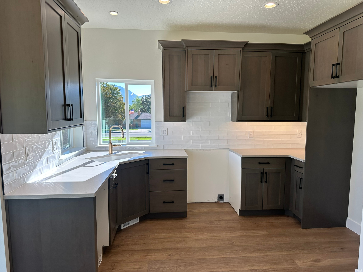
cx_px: 182
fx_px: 252
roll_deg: +0.5
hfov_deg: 71.6
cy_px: 136
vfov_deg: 56.8
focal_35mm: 24
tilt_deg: -5.1
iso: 80
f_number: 1.78
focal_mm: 6.86
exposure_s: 1/464
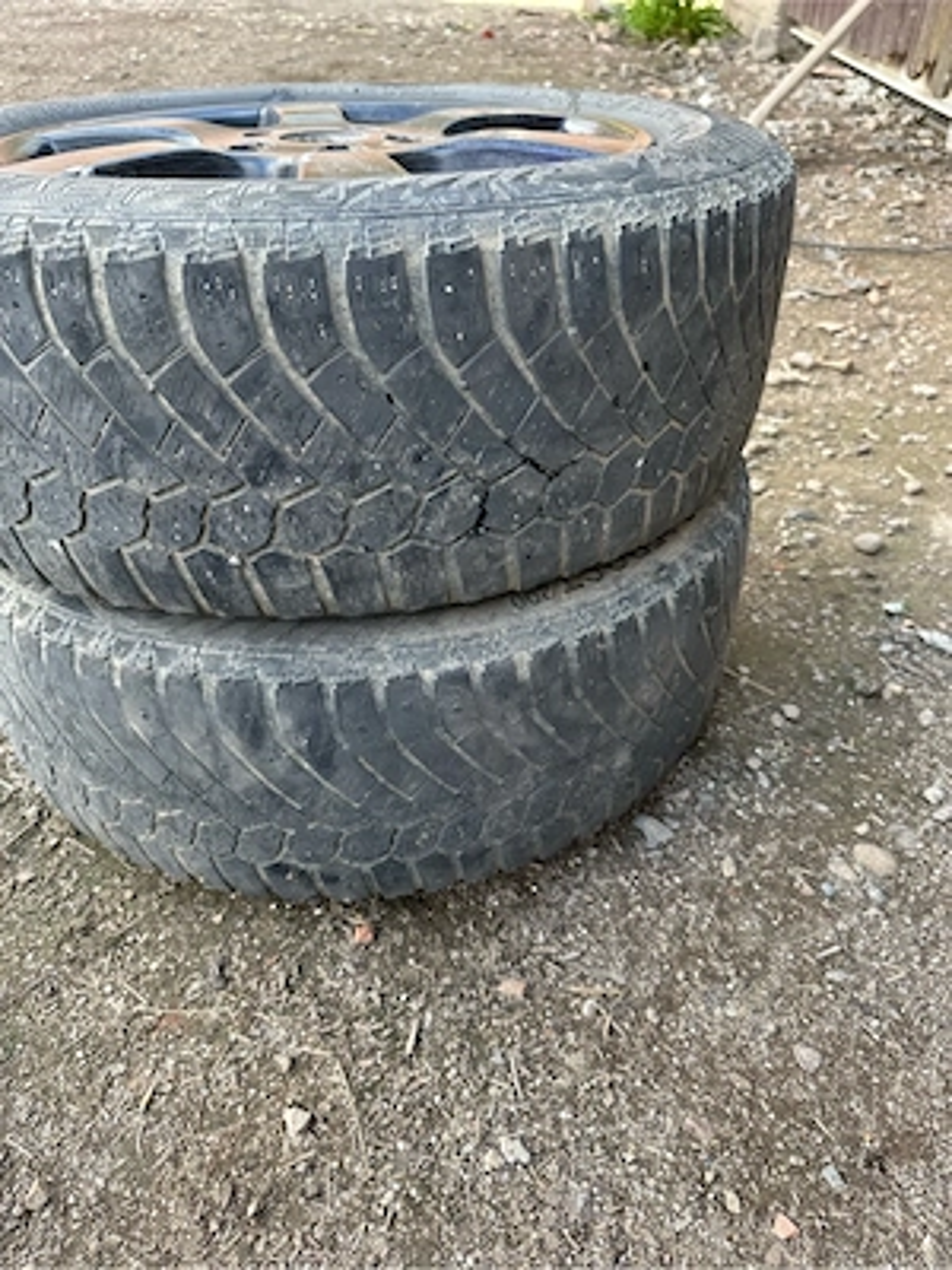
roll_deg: +0.0
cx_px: 476
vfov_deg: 71.6
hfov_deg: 56.8
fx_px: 880
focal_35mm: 24
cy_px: 635
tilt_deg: -37.1
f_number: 1.78
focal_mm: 6.86
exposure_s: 1/121
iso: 64
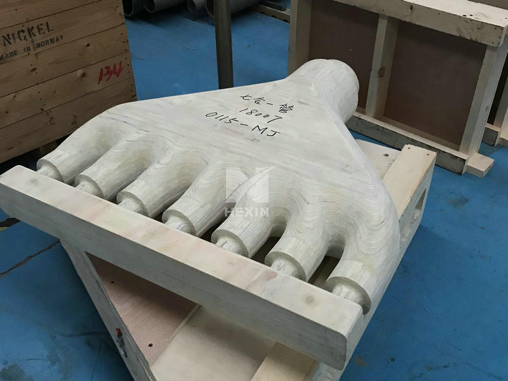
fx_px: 411
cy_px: 190
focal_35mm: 28
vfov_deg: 49.7
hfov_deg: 63.4
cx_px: 254
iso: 100
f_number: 1.8
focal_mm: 3.99
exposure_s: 1/17
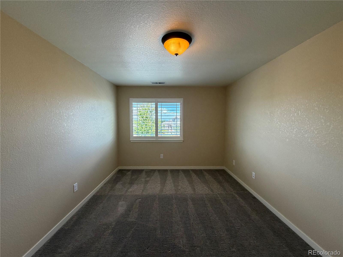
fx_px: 139
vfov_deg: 85.7
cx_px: 172
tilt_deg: -4.1
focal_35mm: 14
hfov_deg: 102.1
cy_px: 128
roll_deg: -0.5
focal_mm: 2.22
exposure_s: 1/120
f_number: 2.2
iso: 250
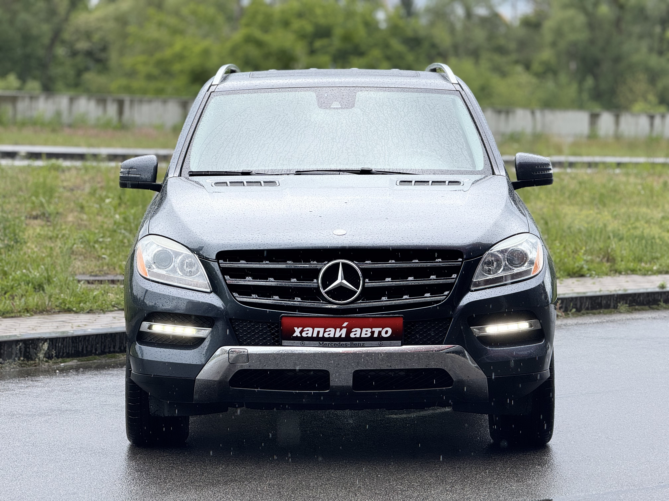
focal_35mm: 120
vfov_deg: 12.3
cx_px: 334
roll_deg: -2.0
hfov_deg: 16.4
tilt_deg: -3.0
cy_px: 250
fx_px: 2319
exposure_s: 1/700
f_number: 2.8
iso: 50
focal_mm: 15.66
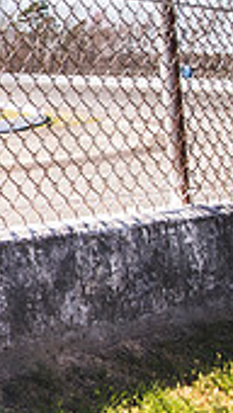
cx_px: -376
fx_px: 548
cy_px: 193
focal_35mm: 50
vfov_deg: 41.3
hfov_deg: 13.6
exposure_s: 1/1600
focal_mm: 14
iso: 100
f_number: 2.8
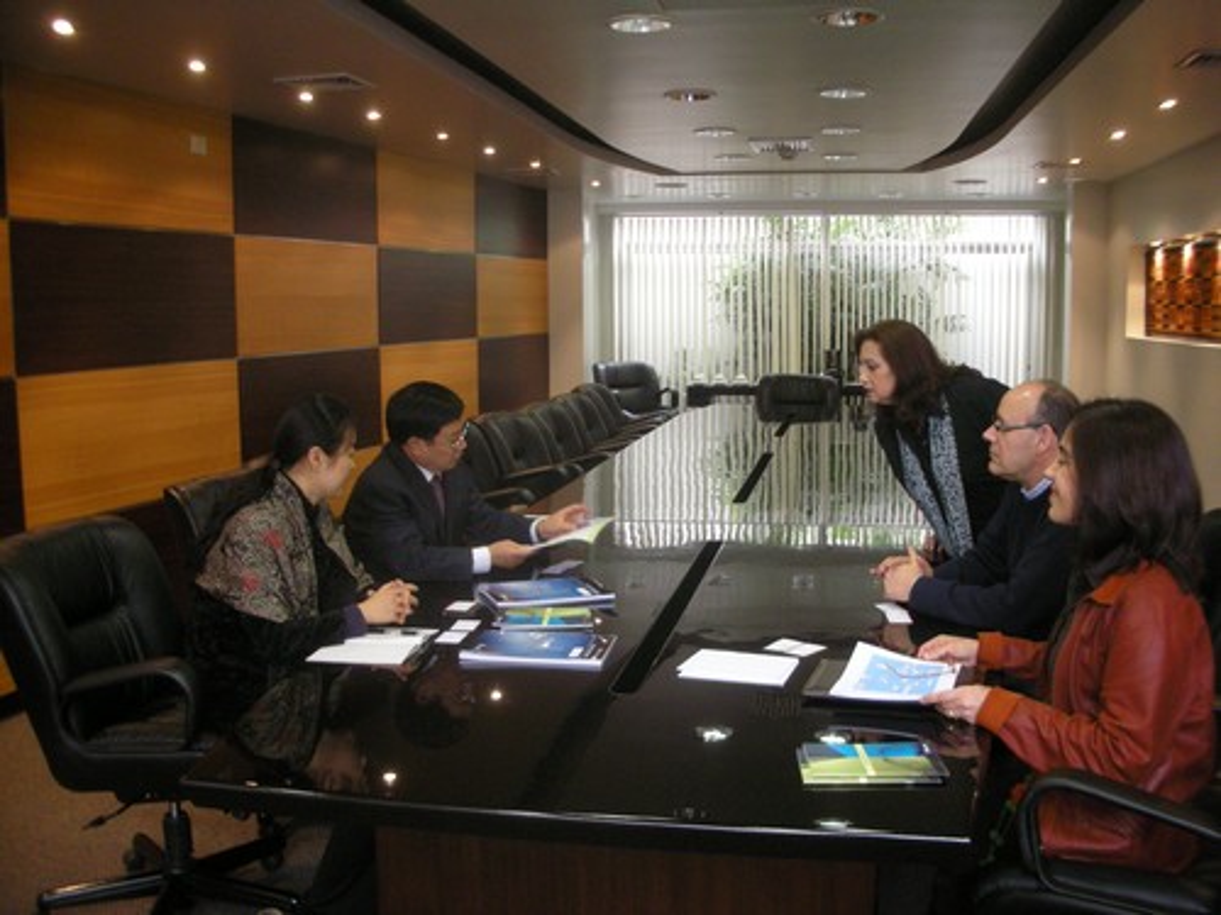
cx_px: 610
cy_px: 458
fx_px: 1235
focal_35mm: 35
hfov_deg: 52.6
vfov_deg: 40.7
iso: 200
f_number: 2.8
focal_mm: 5.8
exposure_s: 1/30.3
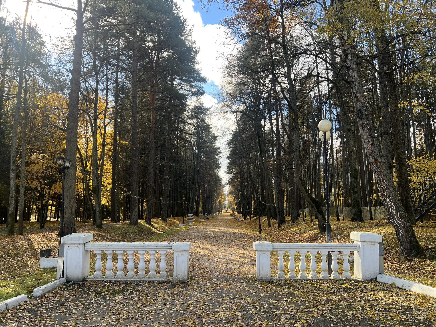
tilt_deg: +5.4
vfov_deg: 53.1
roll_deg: -0.2
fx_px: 327
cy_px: 164
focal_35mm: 26
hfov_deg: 67.3
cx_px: 218
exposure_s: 1/539
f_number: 1.5
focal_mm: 5.7
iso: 50
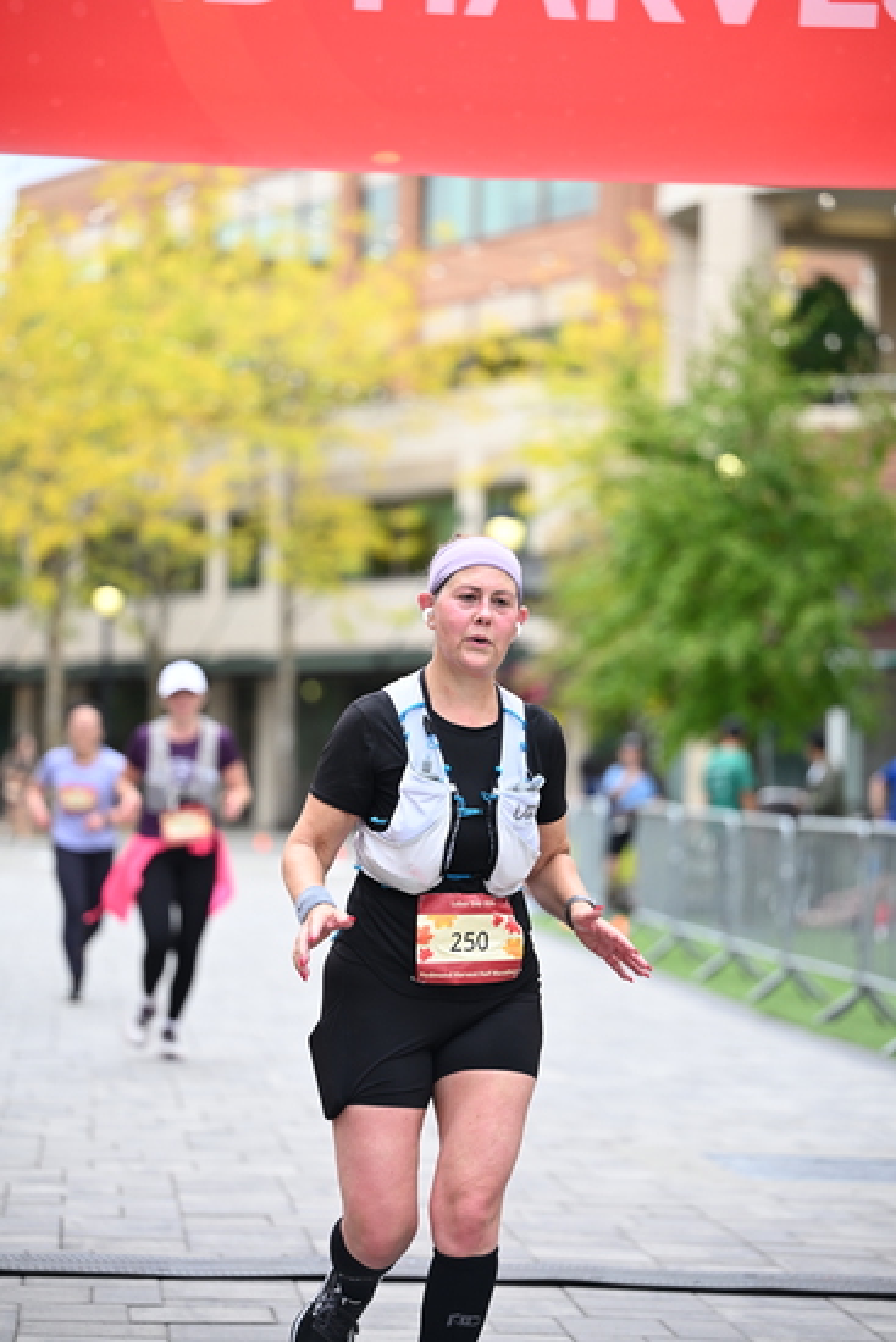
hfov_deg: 12.5
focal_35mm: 110
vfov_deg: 18.6
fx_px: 4104
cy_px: 671
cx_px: 448
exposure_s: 1/1600
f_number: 2.8
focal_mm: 110
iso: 640
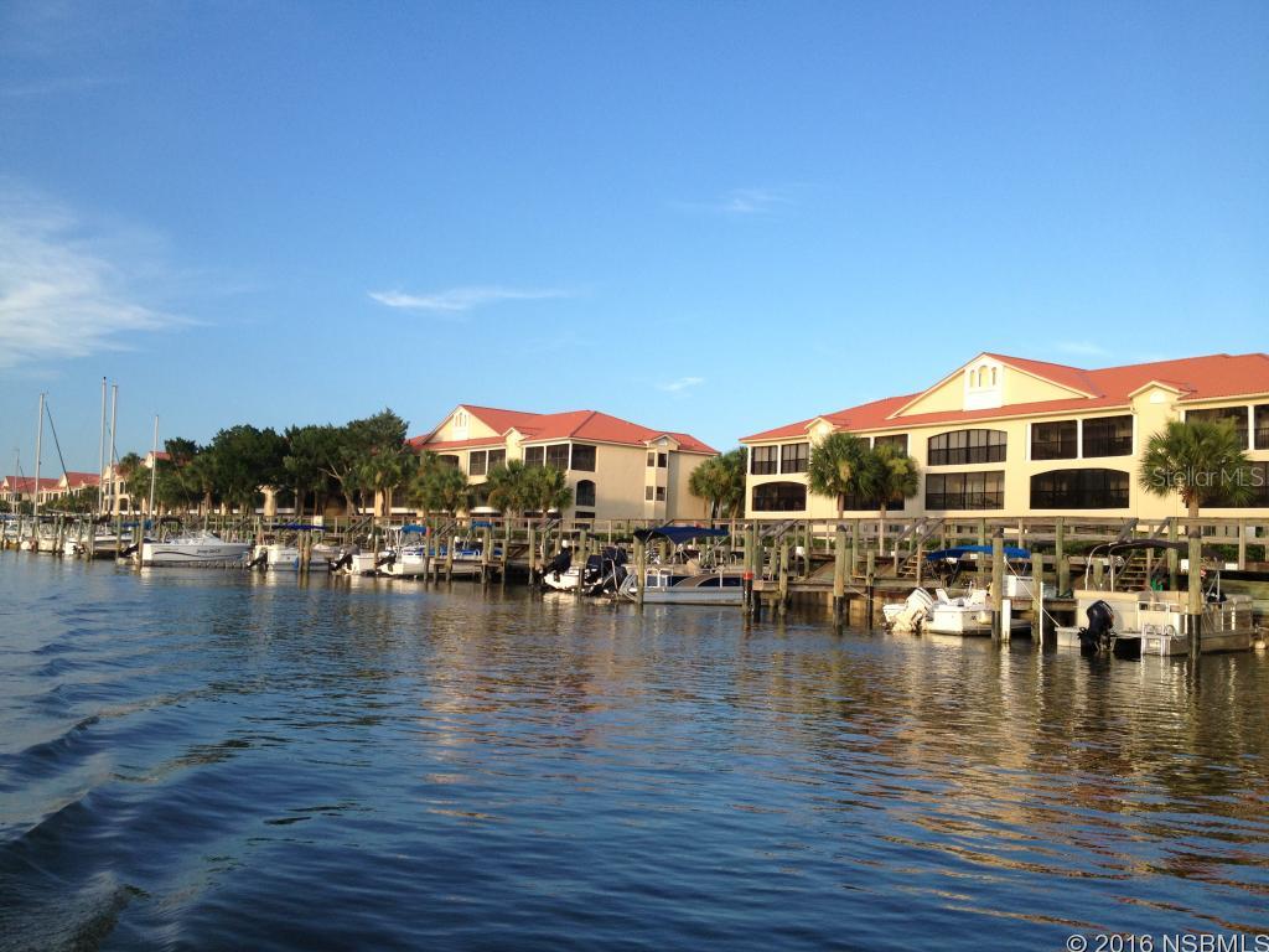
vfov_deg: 40.7
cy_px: 476
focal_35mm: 35
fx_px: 1283
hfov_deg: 52.6
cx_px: 634
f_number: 2.4
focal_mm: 4.28
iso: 50
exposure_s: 1/502
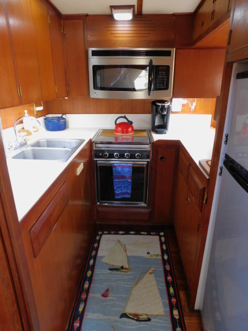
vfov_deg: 73.9
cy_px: 166
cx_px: 124
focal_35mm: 23
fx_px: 220
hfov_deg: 58.9
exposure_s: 1/20
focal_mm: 4
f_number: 3
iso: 400
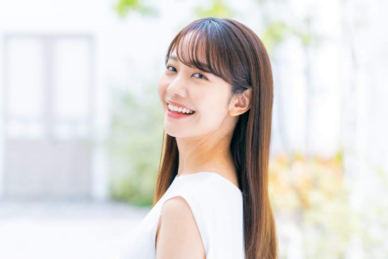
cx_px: 194
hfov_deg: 23.9
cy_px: 130
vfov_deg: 16.1
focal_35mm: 85
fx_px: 916
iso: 200
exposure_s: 1/500
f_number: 2.8
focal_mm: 85
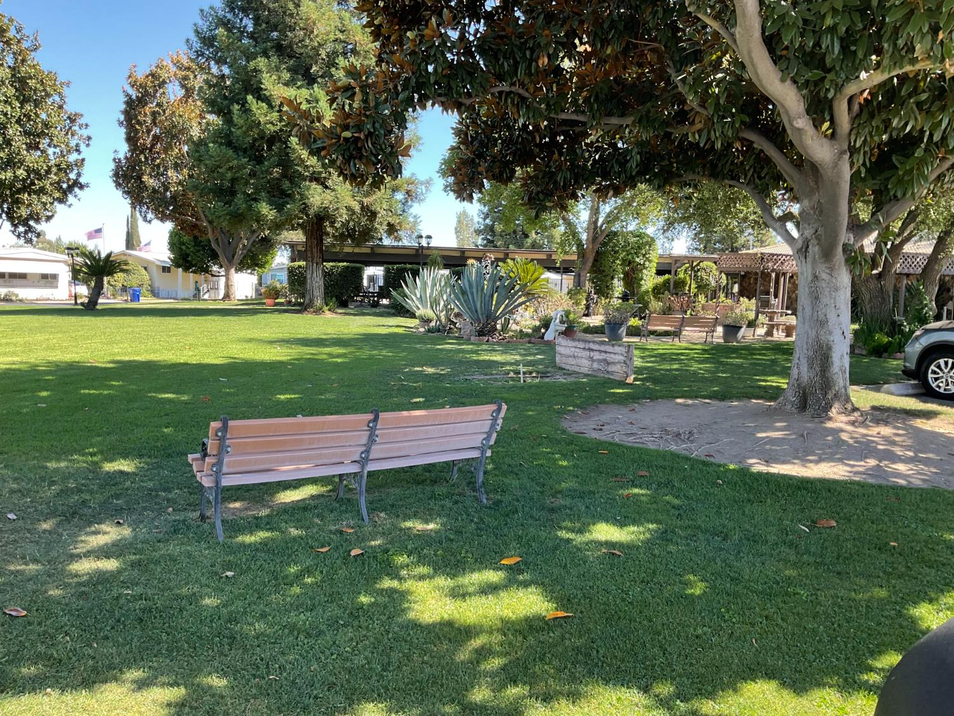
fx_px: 799
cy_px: 358
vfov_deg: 48.2
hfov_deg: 61.7
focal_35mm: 29
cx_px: 477
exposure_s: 1/171
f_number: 1.8
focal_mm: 3
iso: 16
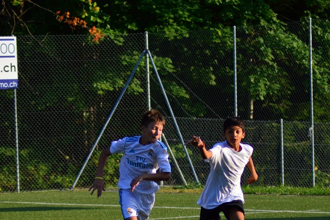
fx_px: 2420
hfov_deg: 7.8
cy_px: 186
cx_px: 140
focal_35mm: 264
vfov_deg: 5.2
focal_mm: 98
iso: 200
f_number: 4
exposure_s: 1/1000
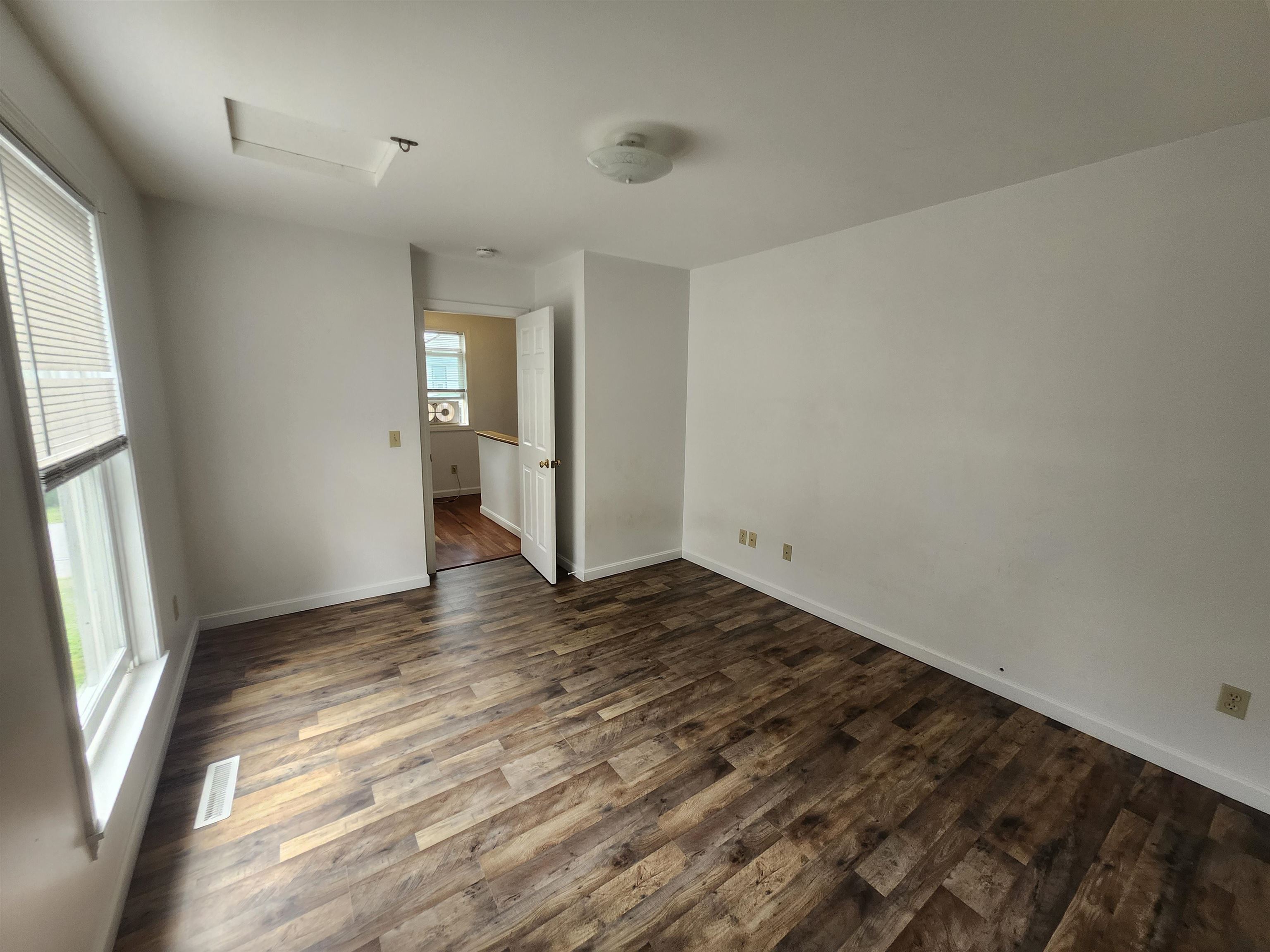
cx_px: 635
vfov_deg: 89.9
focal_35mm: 13
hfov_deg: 106.2
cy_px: 476
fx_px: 477
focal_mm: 1.74
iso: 80
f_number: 2.2
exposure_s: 1/60
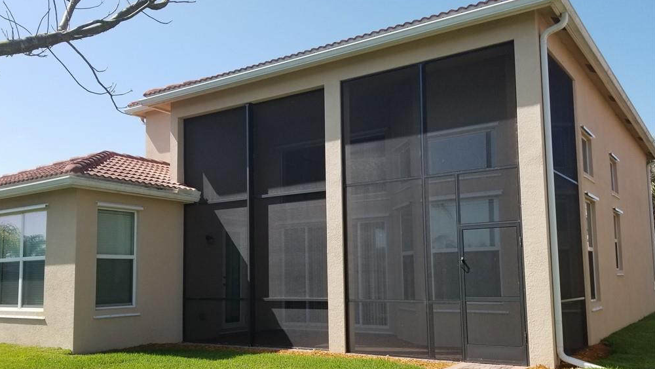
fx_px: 504
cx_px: 321
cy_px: 211
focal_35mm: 29
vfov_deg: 40.1
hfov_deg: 66.0
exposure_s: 1/1628
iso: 50
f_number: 1.7
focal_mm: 4.3
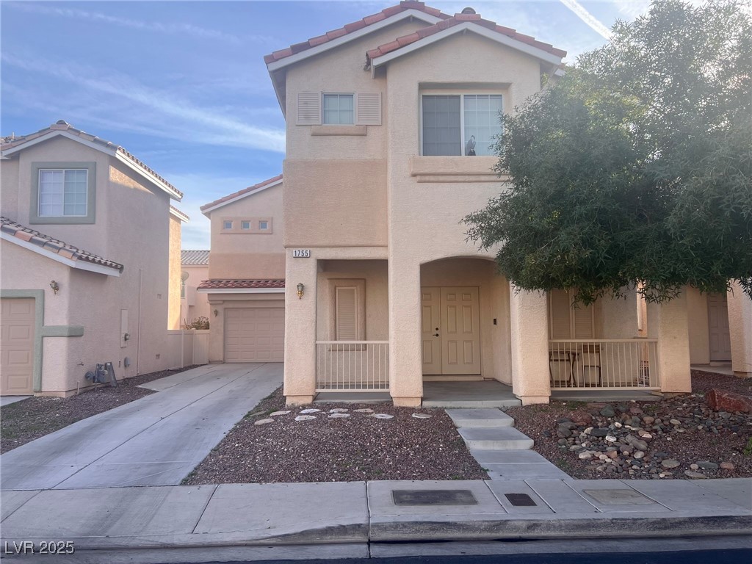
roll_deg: +0.4
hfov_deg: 67.3
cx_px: 376
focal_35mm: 26
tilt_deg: +5.4
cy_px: 282
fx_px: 565
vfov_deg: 53.1
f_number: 1.5
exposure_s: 1/1597
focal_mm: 5.7
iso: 50
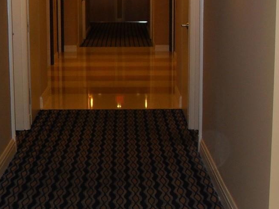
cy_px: 107
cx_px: 136
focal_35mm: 84
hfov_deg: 23.3
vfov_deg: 17.6
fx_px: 677
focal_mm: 6.3
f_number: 2.8
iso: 120
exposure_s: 1/45
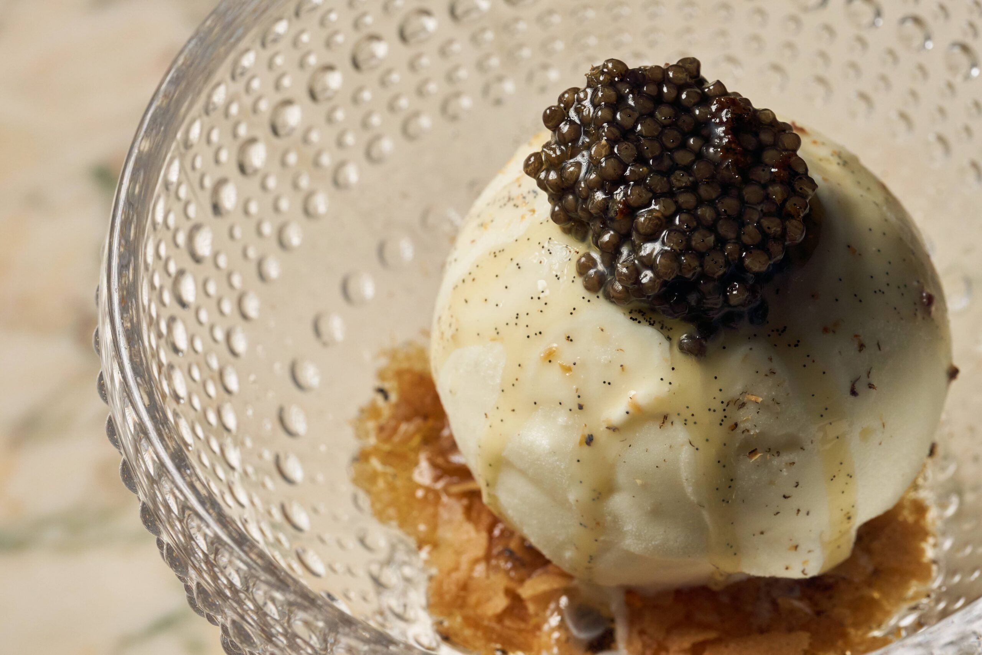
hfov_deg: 13.1
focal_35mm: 157
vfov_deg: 8.7
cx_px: 491
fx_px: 4283
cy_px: 328
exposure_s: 1/160
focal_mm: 105
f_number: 9
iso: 1000
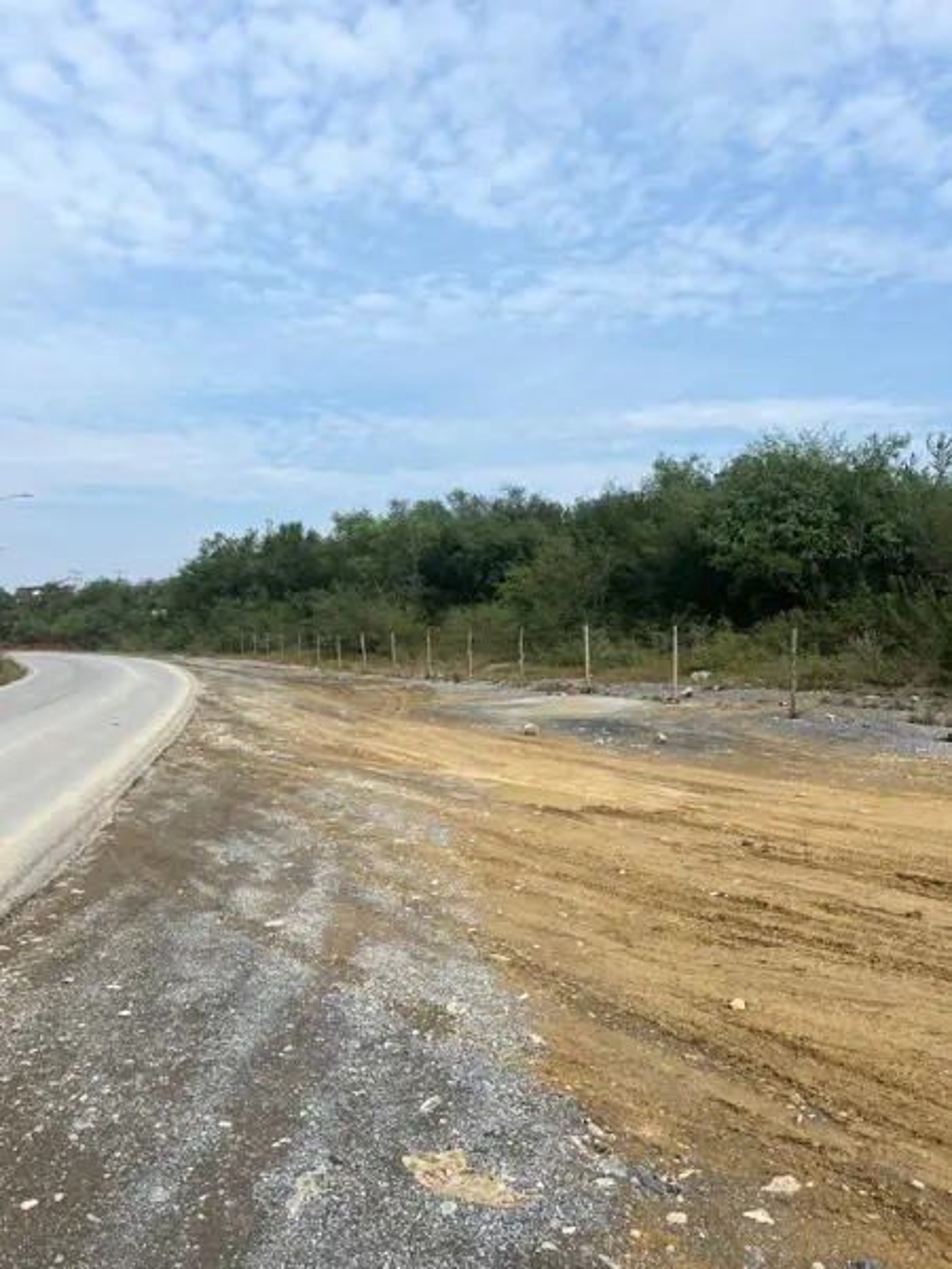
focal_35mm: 26
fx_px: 953
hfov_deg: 53.1
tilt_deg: +0.6
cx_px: 476
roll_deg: -0.3
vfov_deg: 67.3
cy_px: 634
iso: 50
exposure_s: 1/3623
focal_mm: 5.1
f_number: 1.6
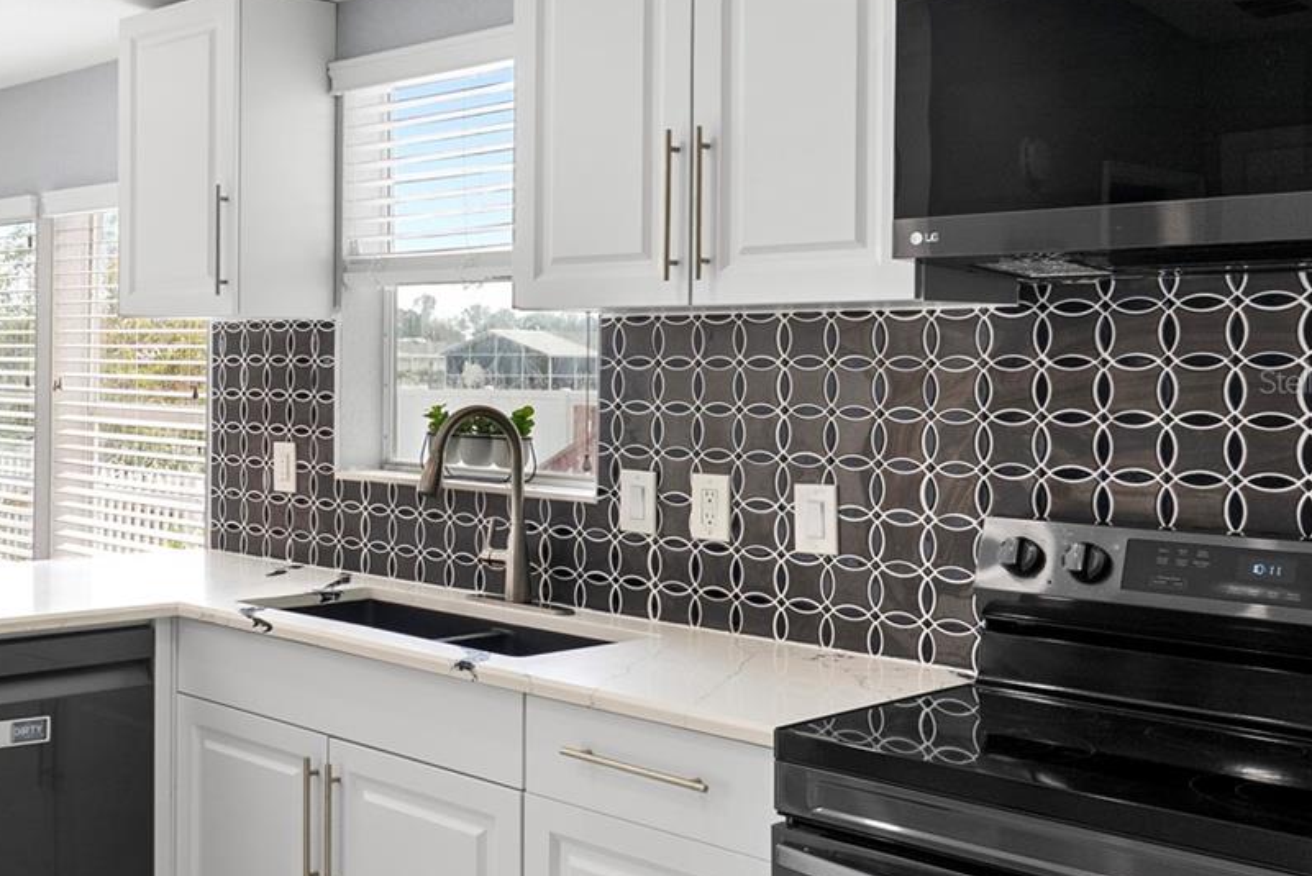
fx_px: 1531
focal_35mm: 42
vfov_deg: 31.9
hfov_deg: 42.0
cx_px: 93
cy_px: 381
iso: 400
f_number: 8
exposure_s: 1/30
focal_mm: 21
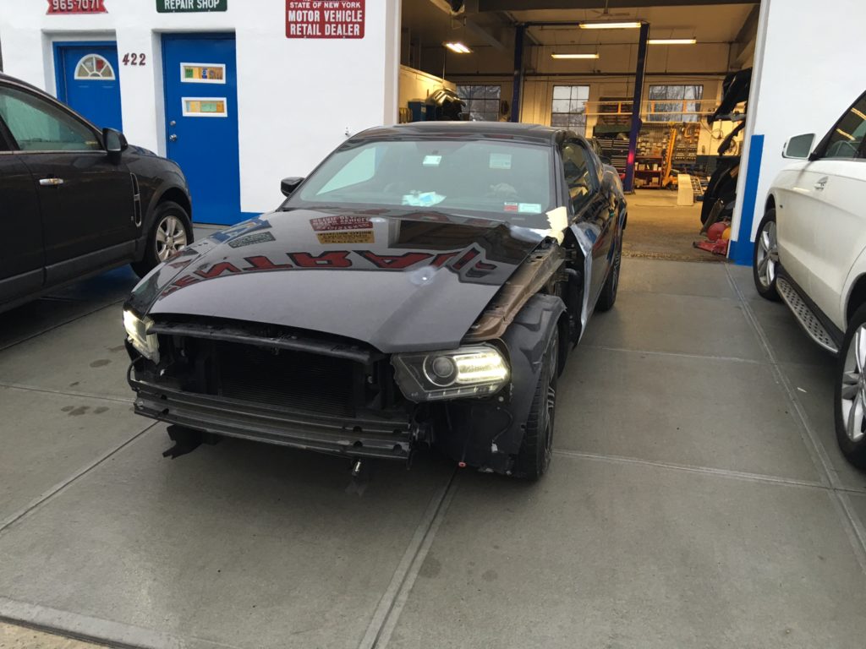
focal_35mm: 29
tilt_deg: -13.0
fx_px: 726
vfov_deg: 48.2
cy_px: 324
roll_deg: -2.7
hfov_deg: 61.7
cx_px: 433
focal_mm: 4.15
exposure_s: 1/15
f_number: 2.2
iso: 32
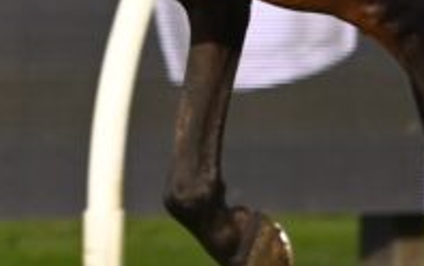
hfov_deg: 1.3
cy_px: -248
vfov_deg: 0.8
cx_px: -355
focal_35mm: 1632
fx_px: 18869
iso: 1100
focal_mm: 310
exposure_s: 1/1600
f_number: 5.6
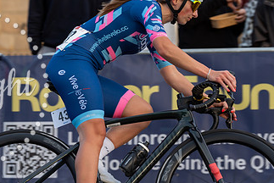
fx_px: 1668
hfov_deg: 9.4
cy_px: 44
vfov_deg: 6.3
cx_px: 101
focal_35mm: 219
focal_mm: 122
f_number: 3.5
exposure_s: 1/800
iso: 400
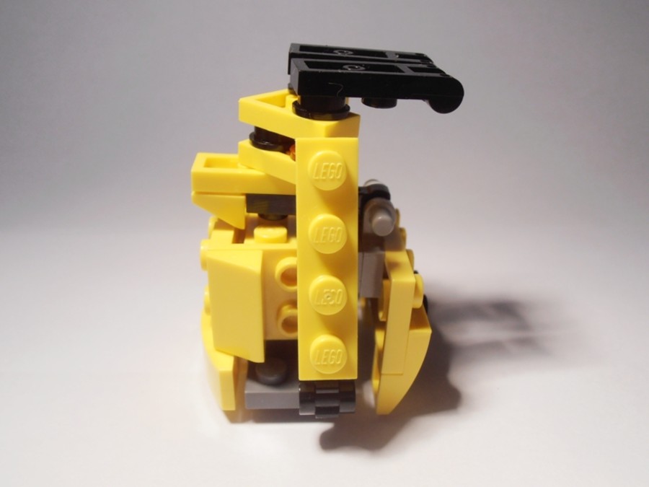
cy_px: 244
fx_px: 694
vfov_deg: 38.7
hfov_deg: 50.1
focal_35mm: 37
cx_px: 324
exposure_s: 1/100
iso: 80
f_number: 3.9
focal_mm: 6.61
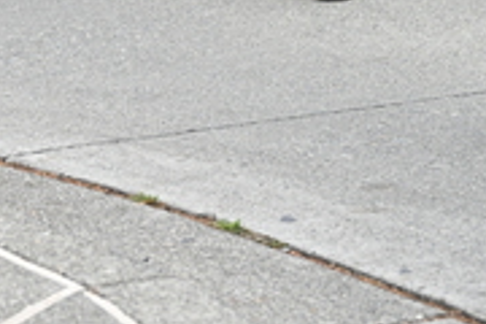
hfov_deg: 12.0
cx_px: 212
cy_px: -375
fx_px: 2308
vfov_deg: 7.6
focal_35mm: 171
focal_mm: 56
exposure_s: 1/800
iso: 1600
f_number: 4
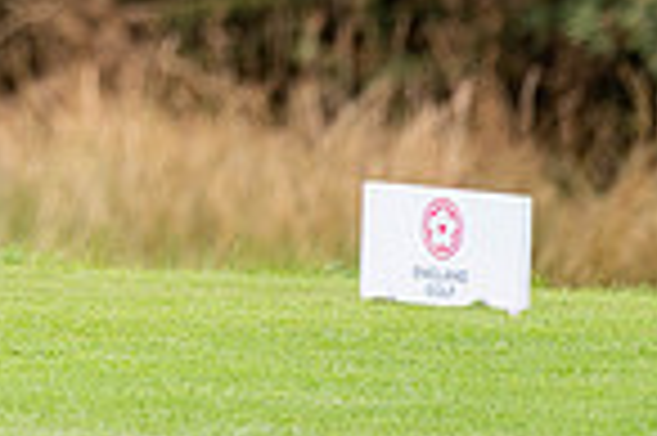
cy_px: -407
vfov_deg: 1.1
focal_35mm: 1194
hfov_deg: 1.7
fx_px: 21766
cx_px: -612
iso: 500
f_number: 4
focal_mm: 300
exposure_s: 1/2000
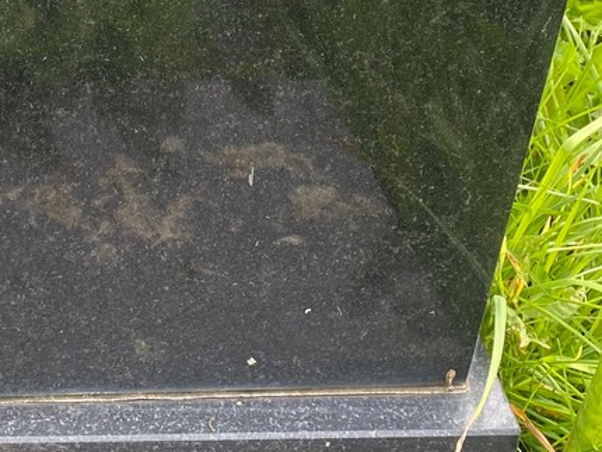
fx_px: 1514
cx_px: 70
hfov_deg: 22.0
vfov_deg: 15.4
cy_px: -262
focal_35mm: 87
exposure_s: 1/183
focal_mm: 4.25
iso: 32
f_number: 1.8
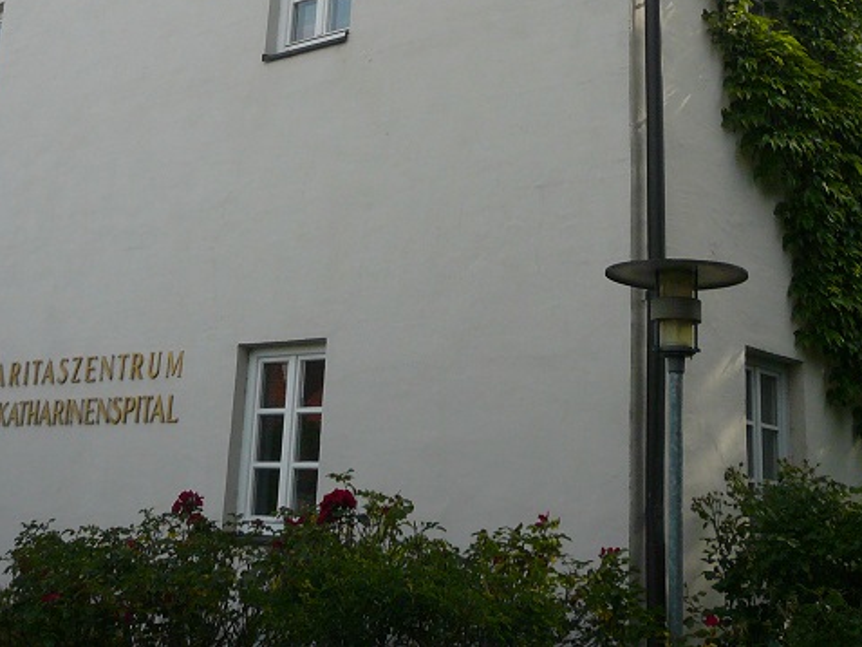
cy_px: 23
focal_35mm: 56
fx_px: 1395
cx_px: 441
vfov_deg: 25.0
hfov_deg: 34.3
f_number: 2.8
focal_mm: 4.7
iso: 100
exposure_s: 1/800
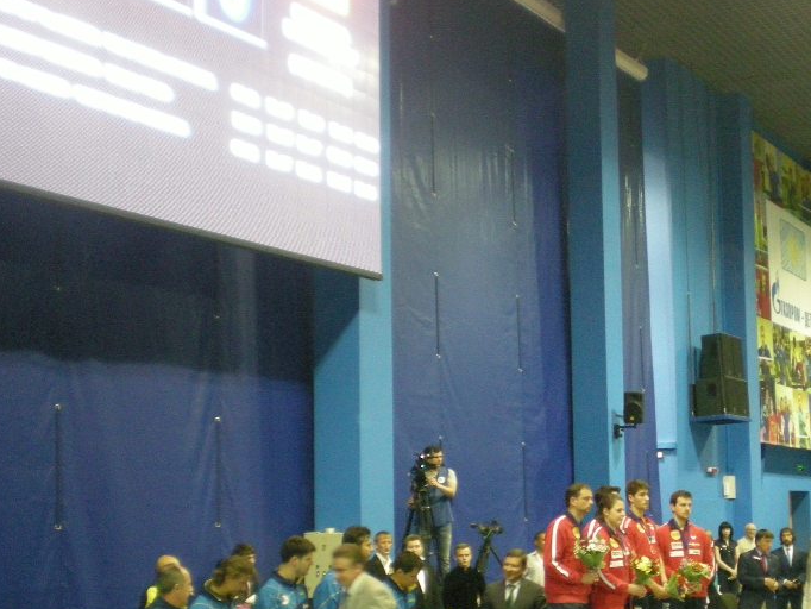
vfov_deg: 25.5
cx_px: 601
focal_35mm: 57
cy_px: 432
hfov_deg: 33.2
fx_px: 1336
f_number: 3.1
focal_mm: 6.3
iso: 422
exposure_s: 1/30
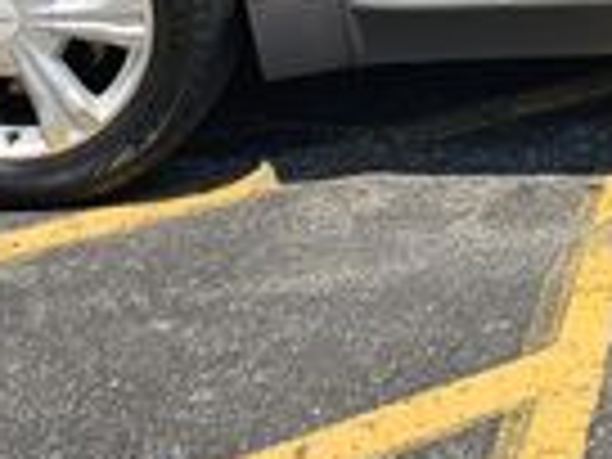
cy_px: -306
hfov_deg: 16.8
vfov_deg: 12.7
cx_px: 878
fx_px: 1909
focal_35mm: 108
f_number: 1.7
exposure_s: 1/681
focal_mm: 6.3
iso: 10
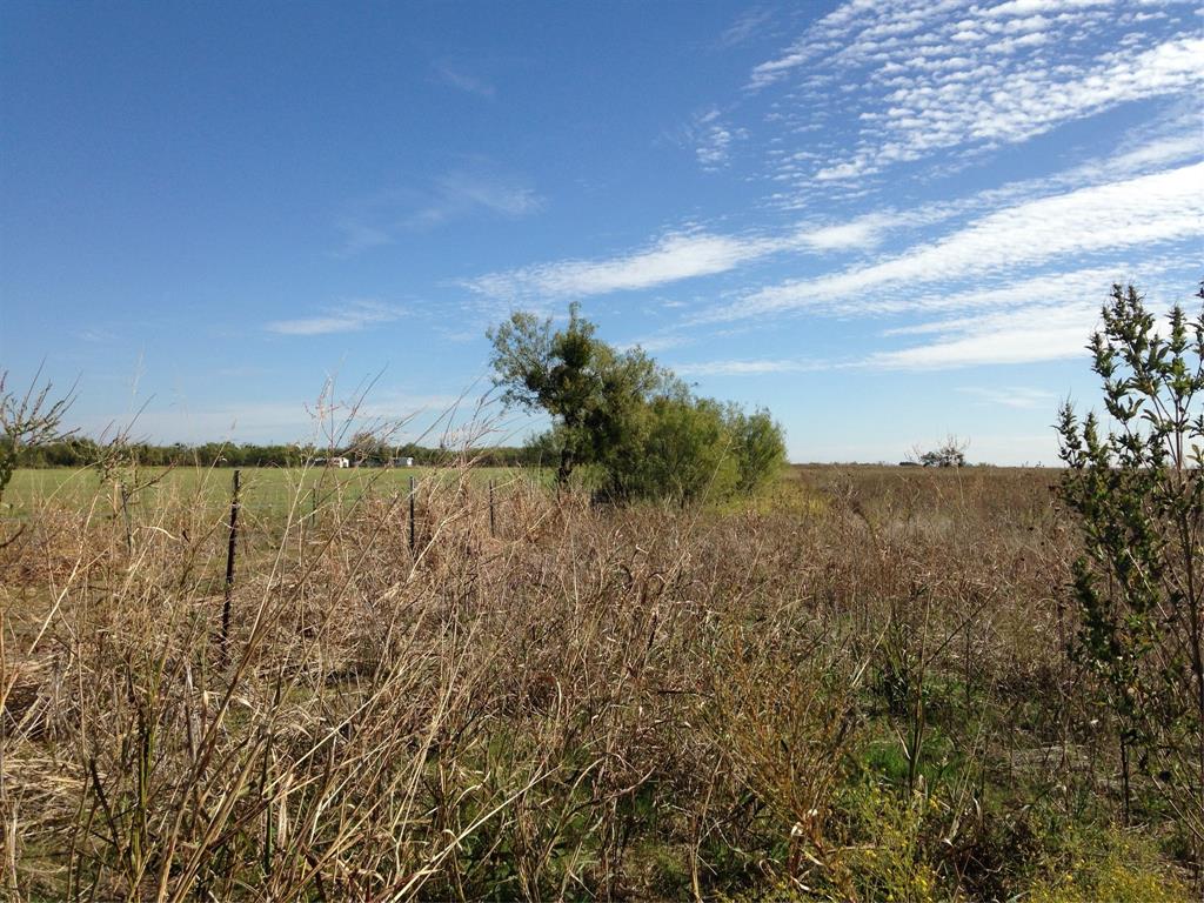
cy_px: 452
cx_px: 602
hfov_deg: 55.4
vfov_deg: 42.9
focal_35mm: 33
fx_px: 1148
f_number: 2.4
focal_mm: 4.12
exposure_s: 1/2088
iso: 50
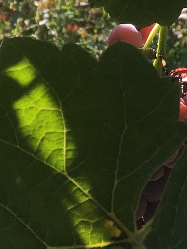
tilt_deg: -16.6
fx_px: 871
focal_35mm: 121
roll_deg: +2.7
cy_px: -181
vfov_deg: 14.5
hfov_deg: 11.7
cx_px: 290
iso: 25
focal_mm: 4.15
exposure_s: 1/359
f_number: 2.2
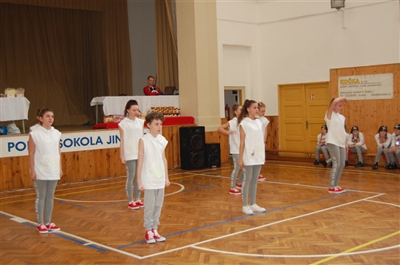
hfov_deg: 42.4
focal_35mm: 46
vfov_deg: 28.9
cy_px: 132
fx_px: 516
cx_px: 200
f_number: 4.5
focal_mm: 31
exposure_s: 1/60
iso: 500
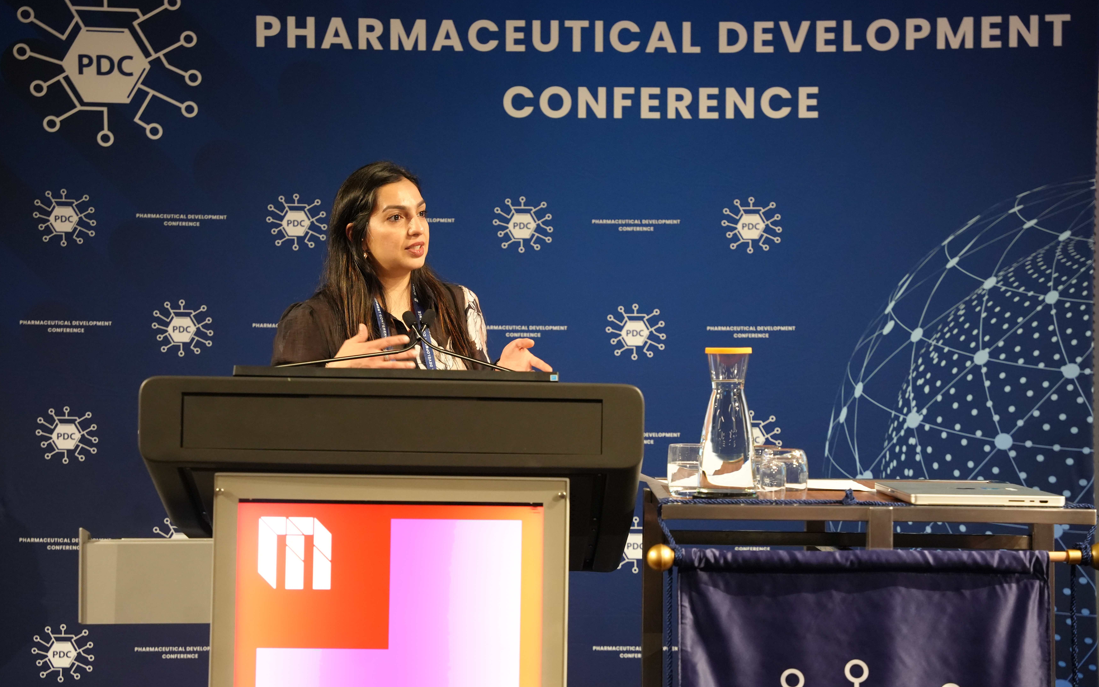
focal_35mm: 68
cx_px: 547
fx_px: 2046
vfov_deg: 19.1
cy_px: 356
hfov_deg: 30.1
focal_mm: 66.3
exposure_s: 1/160
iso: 5000
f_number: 4
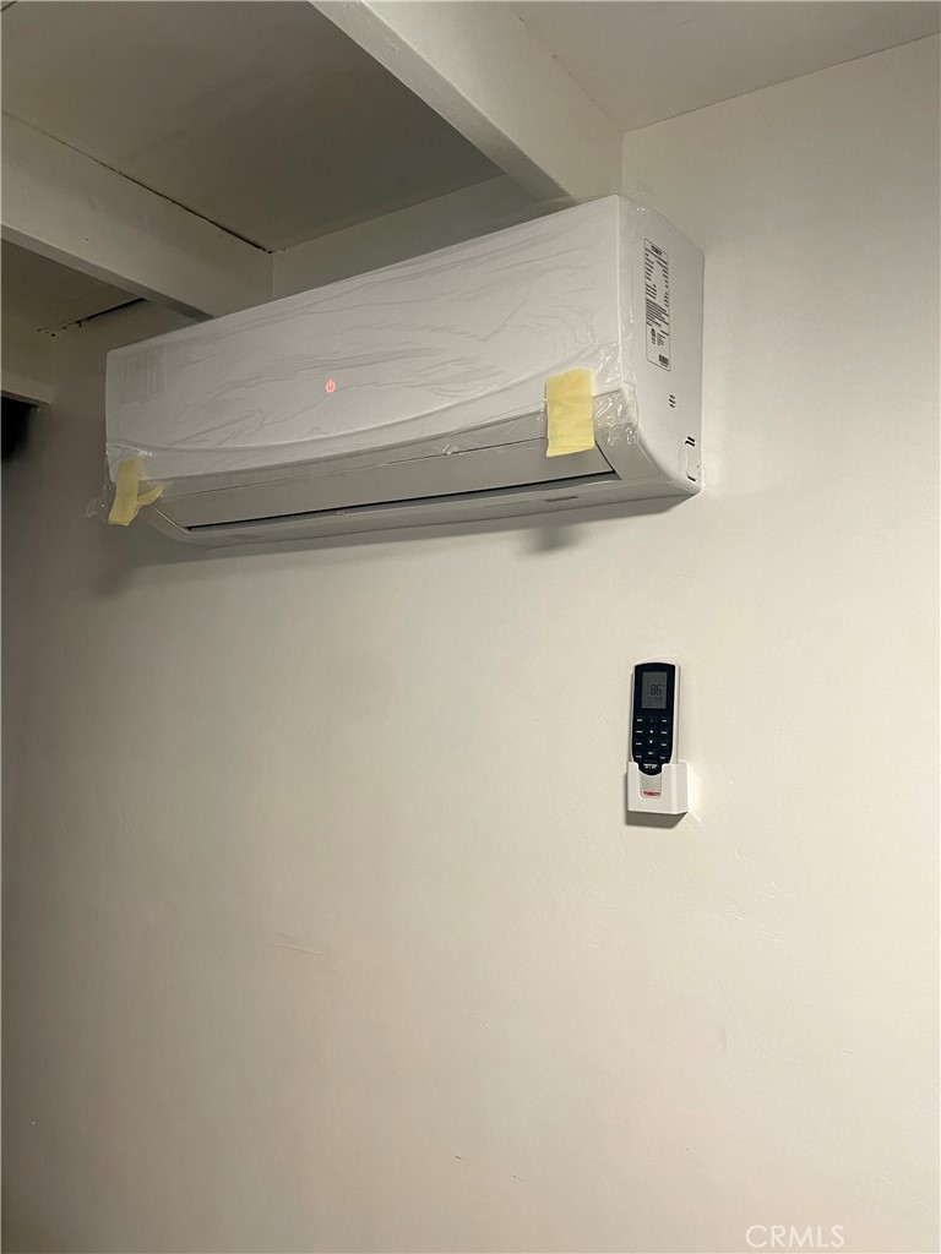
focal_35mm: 26
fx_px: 942
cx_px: 470
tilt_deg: +5.4
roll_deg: -1.0
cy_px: 627
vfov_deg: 67.3
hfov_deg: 53.1
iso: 100
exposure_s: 1/60
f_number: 1.6
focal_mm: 4.2
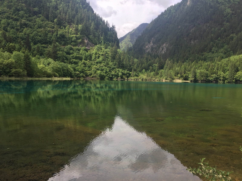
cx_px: 121
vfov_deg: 48.2
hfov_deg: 61.7
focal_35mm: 29
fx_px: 203
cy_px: 90
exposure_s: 1/591
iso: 25
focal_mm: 4.15
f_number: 2.2
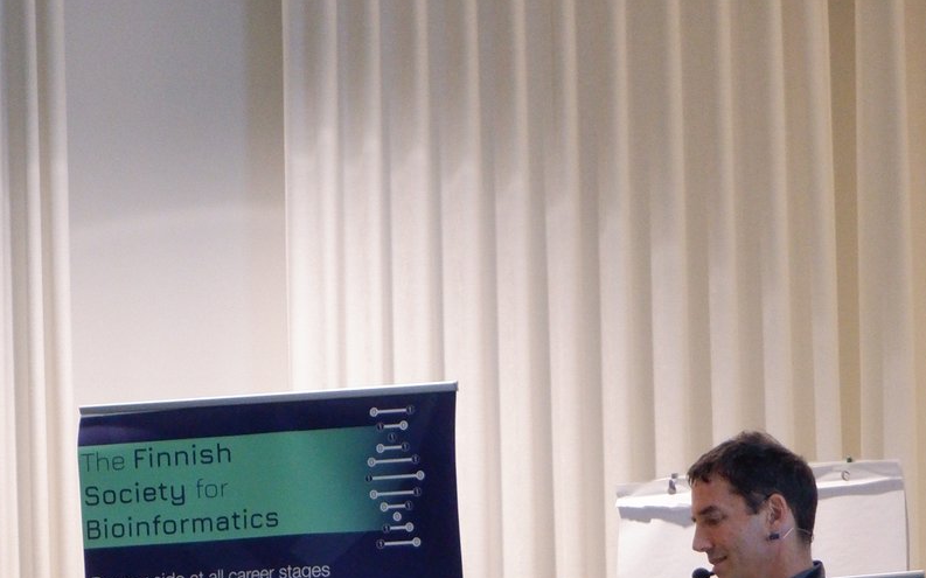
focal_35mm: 175
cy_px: 901
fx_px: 4415
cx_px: 472
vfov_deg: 7.4
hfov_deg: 12.0
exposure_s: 1/60
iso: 3200
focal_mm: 45
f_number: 5.6
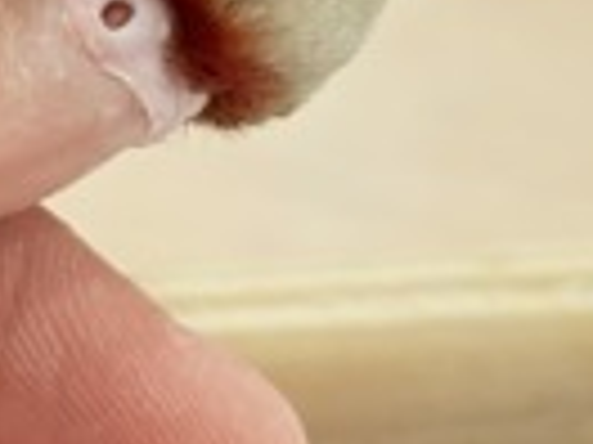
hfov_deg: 7.8
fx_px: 4334
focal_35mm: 253
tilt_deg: -26.7
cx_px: 346
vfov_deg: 5.9
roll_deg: +2.4
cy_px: 31
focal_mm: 5.96
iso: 80
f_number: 1.6
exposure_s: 1/100
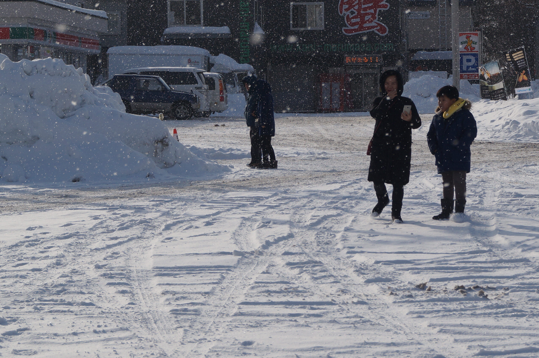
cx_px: 367
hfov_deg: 12.8
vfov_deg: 8.6
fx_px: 2392
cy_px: 124
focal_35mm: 160
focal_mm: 55
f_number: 9
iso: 100
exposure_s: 1/640
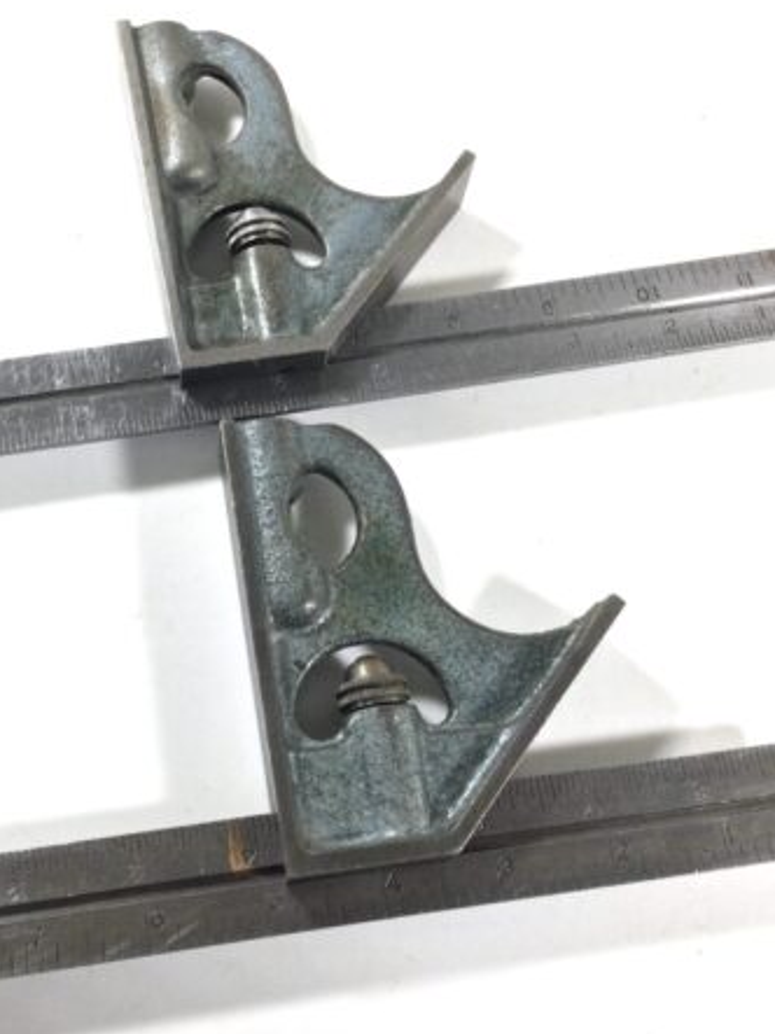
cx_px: 245
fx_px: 1254
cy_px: 516
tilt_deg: -68.0
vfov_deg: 44.8
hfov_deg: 34.0
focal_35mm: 42
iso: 40
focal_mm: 3.3
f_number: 2.4
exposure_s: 1/100
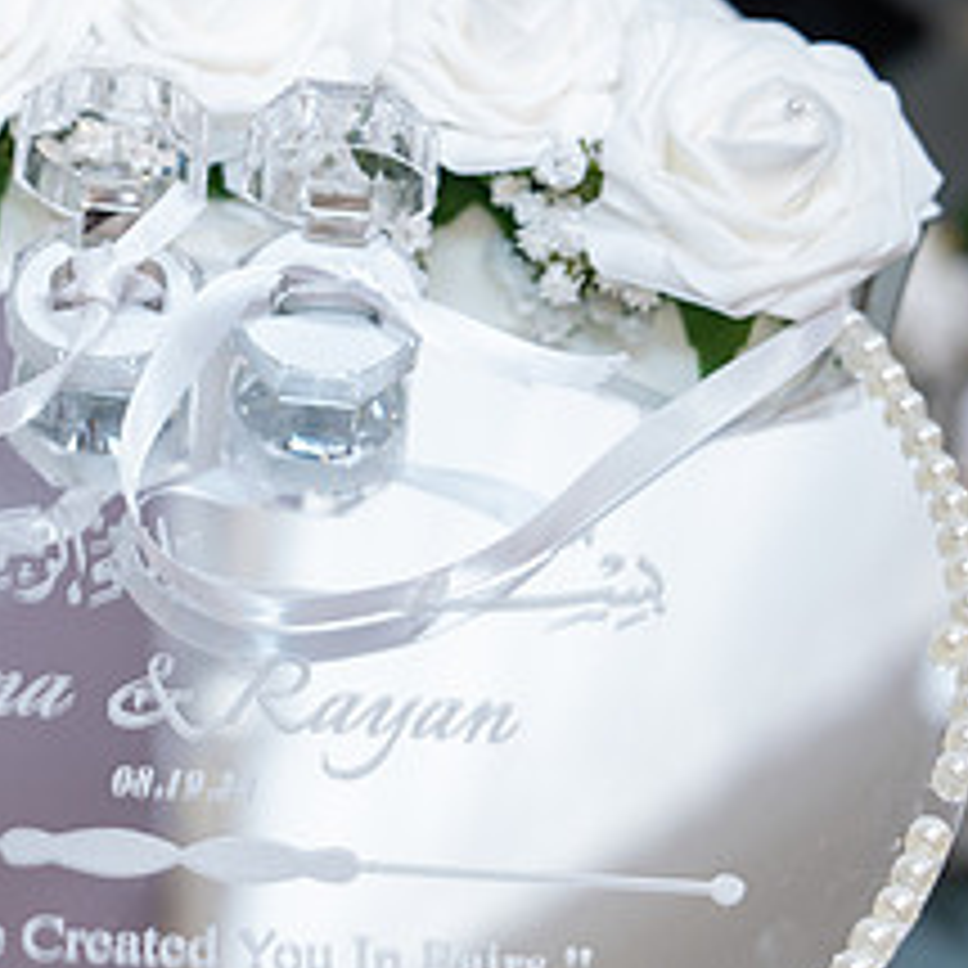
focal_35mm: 108
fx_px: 3417
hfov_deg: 16.0
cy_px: 461
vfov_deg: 16.1
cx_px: 144
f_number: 2.8
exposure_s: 1/160
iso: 800
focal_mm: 47
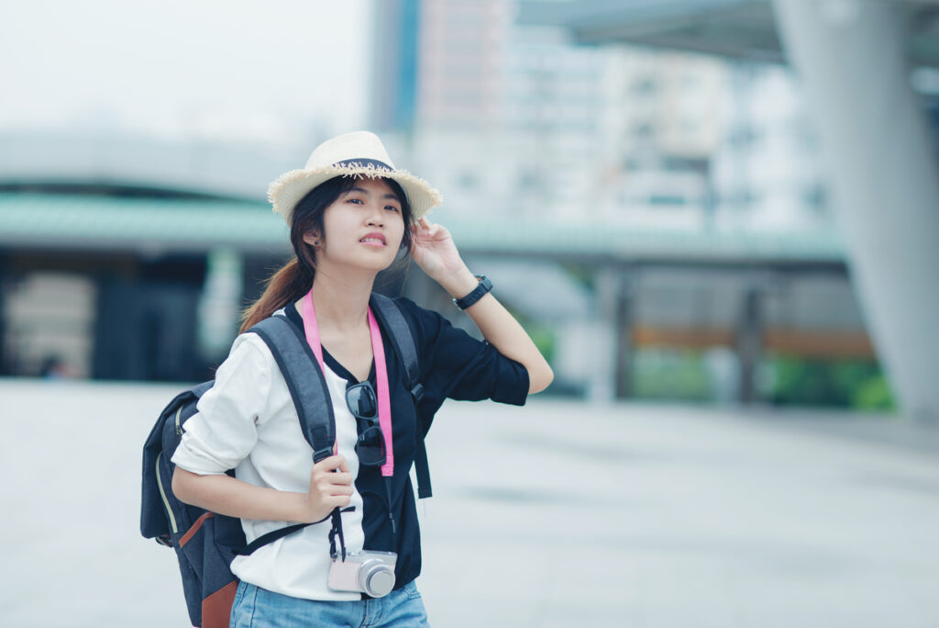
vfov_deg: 10.2
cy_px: 314
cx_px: 470
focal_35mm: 135
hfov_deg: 15.2
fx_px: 3523
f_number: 3.2
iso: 100
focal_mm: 135
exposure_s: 1/400
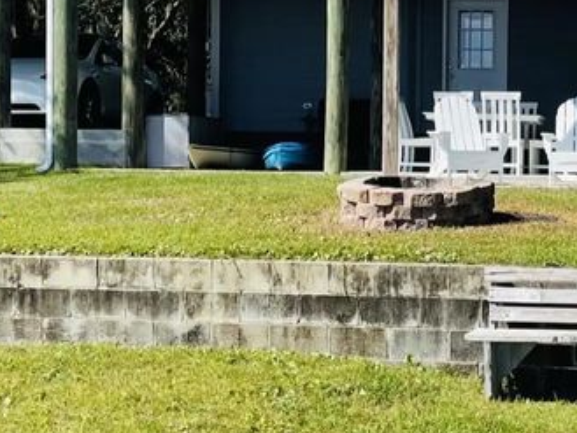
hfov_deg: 23.3
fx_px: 1351
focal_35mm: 81
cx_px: 554
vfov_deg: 16.7
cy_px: -196
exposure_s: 1/3300
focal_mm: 4.2
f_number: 1.6
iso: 32
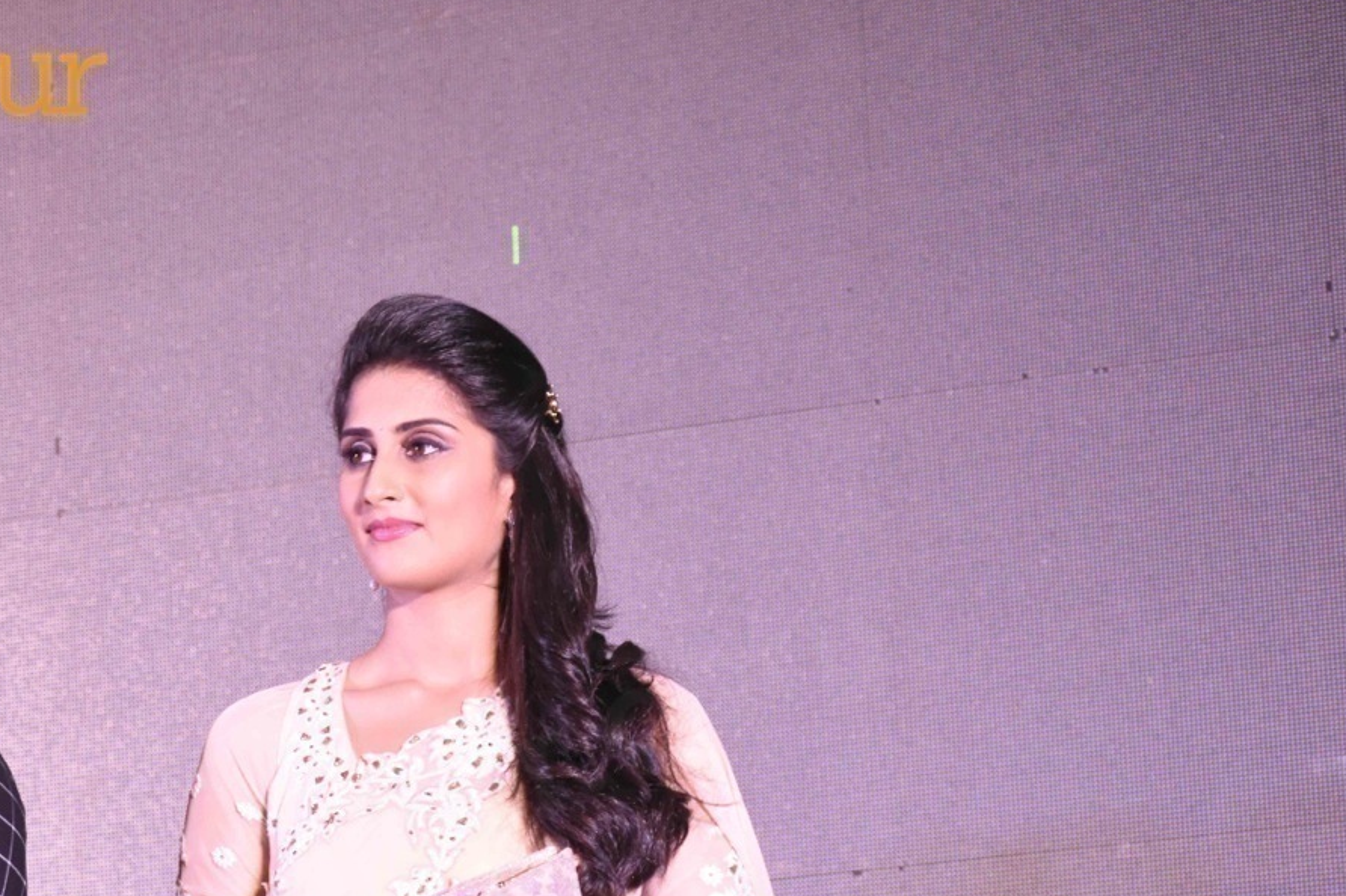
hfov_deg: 14.0
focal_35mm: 146
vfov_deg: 9.4
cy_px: 699
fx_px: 5456
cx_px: 340
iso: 3200
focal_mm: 62
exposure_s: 1/125
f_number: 6.3
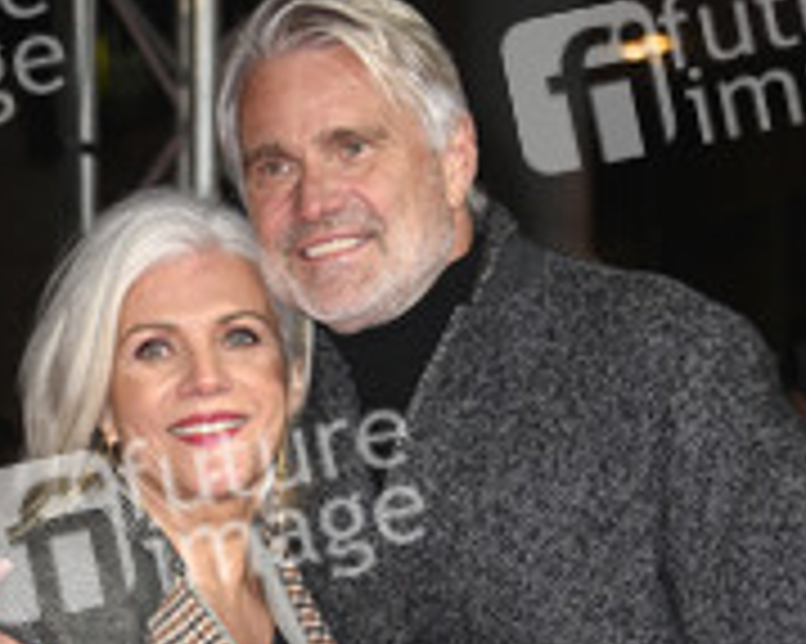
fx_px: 4506
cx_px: 324
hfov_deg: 10.2
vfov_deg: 8.1
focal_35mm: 189
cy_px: 743
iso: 1000
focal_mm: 90
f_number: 5.6
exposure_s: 1/250
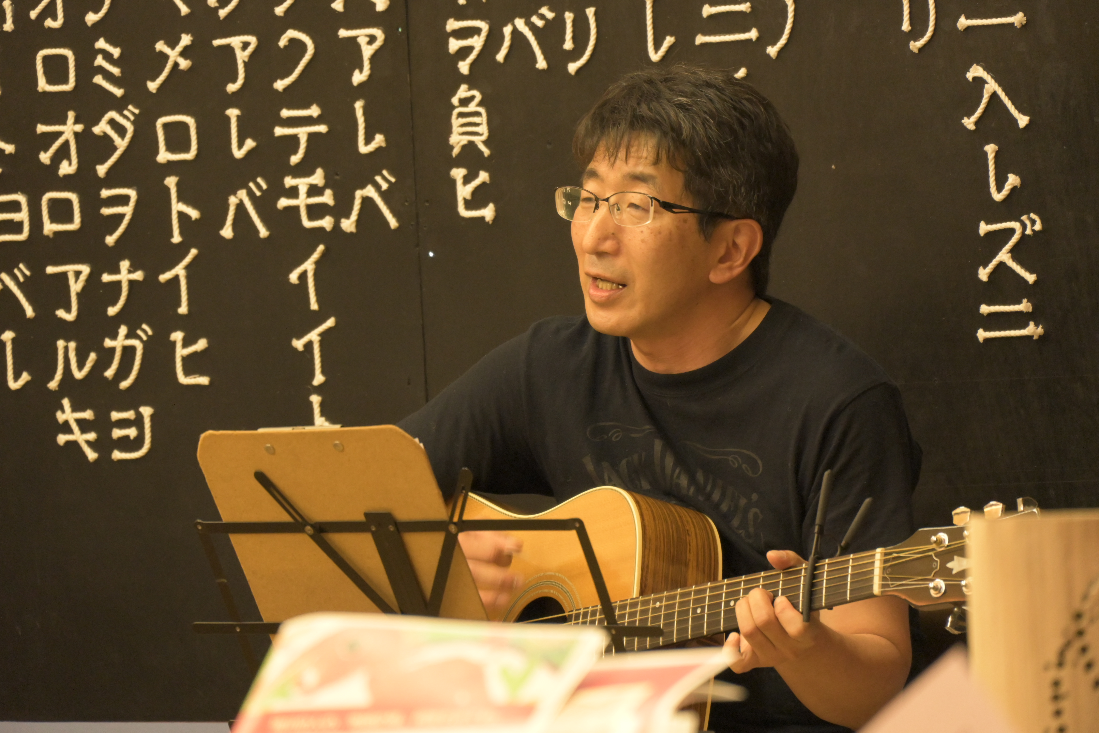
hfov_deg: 9.8
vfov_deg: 6.5
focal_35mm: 210
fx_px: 6410
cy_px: 366
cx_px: 550
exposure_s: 1/40
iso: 4000
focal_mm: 140
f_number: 6.3
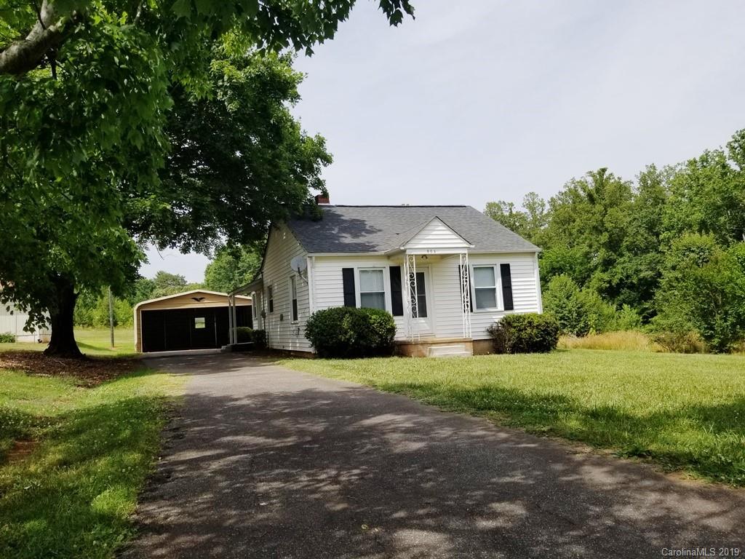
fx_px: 560
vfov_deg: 53.1
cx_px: 372
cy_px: 280
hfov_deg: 67.3
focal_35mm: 26
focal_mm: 4.3
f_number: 1.7
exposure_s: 1/2832
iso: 50
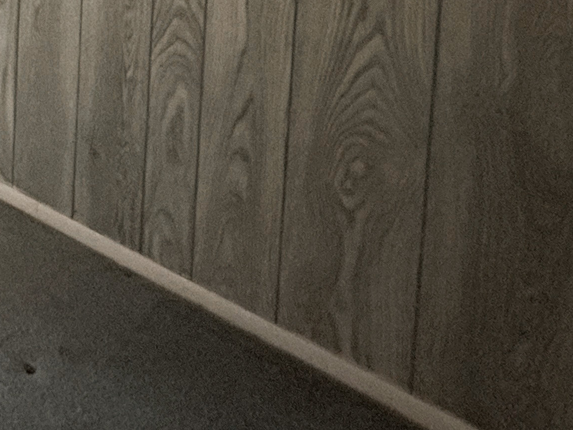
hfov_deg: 24.9
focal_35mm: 49
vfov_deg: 22.3
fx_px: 811
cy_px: -271
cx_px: -365
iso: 1000
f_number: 2.2
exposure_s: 1/40
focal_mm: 2.22
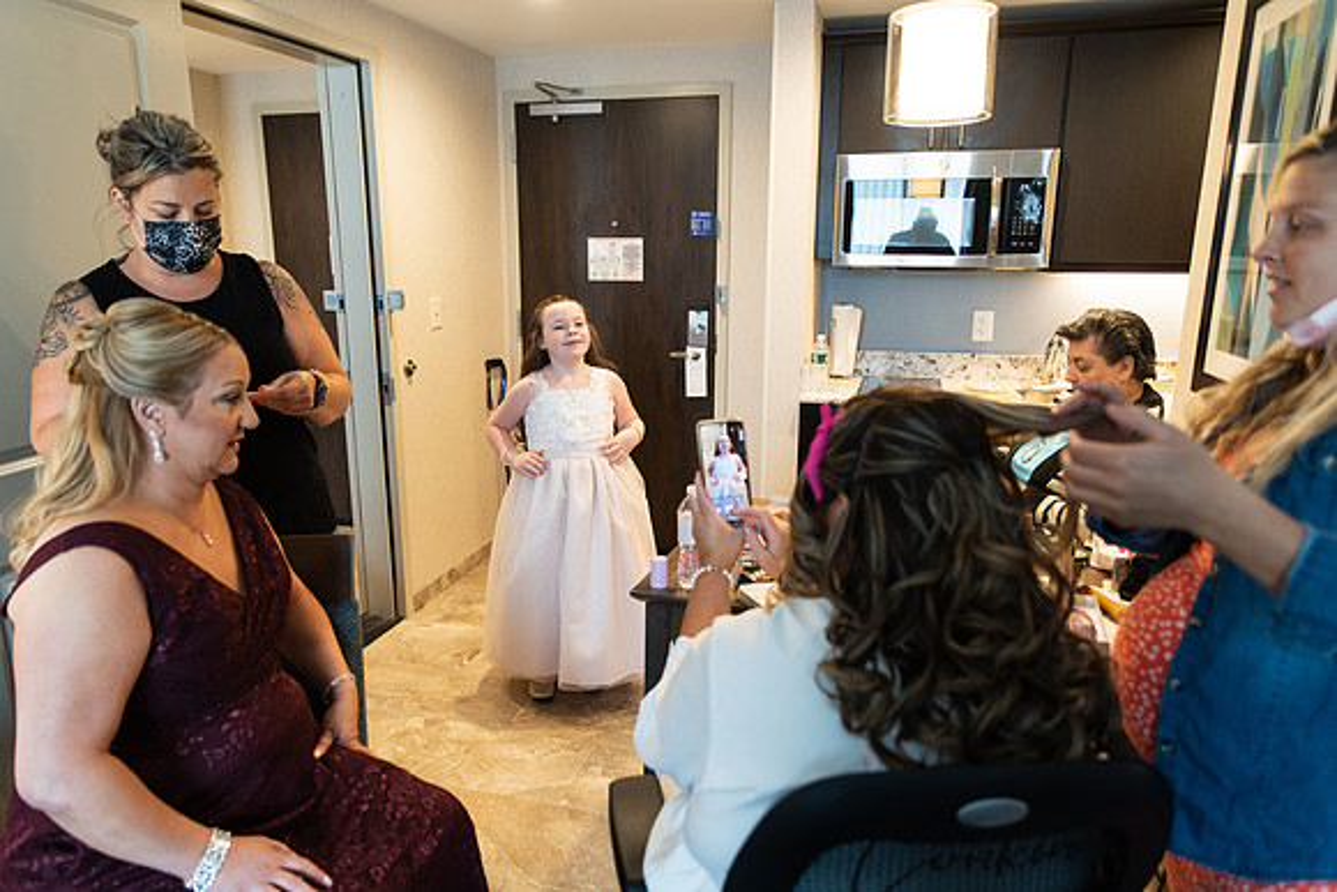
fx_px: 892
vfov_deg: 53.2
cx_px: 668
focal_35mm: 24
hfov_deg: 73.7
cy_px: 446
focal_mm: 24
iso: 2000
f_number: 2.8
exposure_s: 1/250
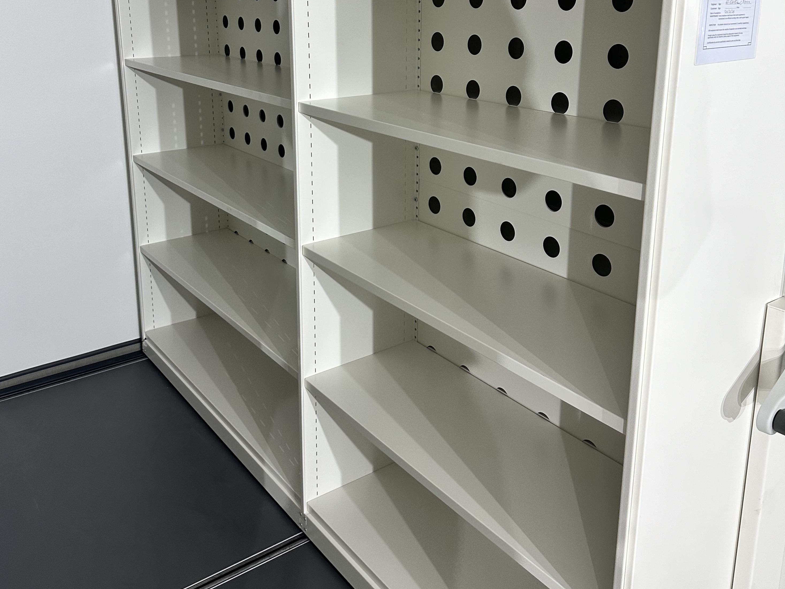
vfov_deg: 41.8
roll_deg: -1.3
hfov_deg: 55.3
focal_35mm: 33
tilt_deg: -13.1
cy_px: 158
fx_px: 748
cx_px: 383
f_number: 1.78
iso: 160
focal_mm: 6.86
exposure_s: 1/50
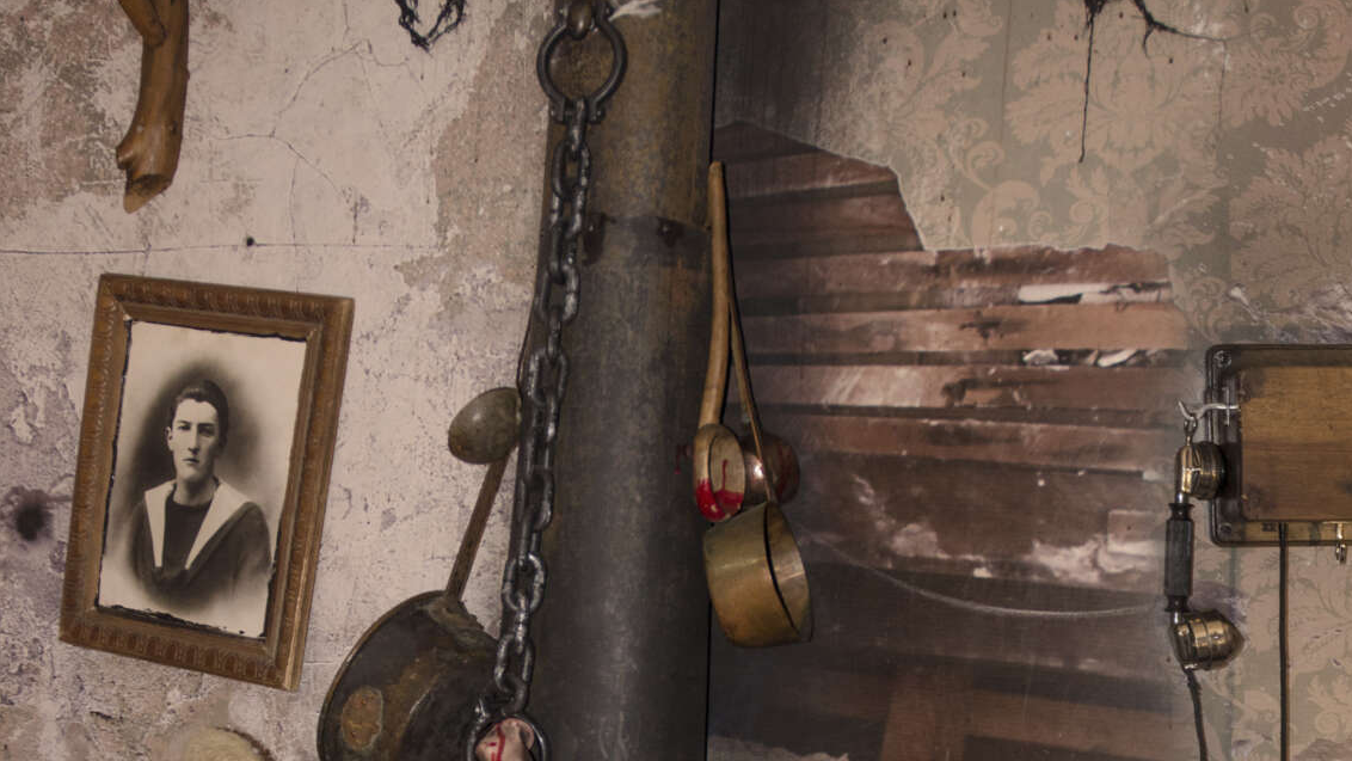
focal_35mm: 78
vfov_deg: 14.8
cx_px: 1222
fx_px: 2797
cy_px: 971
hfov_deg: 26.3
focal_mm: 22
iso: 400
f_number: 4
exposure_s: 1/60
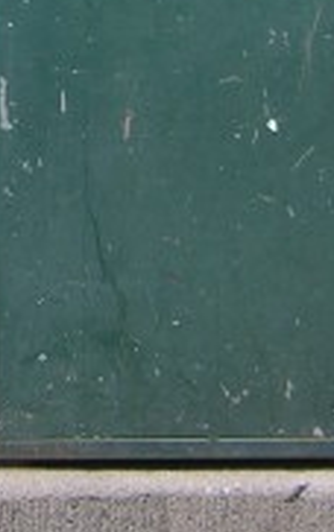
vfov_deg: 7.7
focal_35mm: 260
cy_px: -512
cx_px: 9
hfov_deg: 5.0
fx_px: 3781
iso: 50
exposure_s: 1/63
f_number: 3.1
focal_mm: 14.7
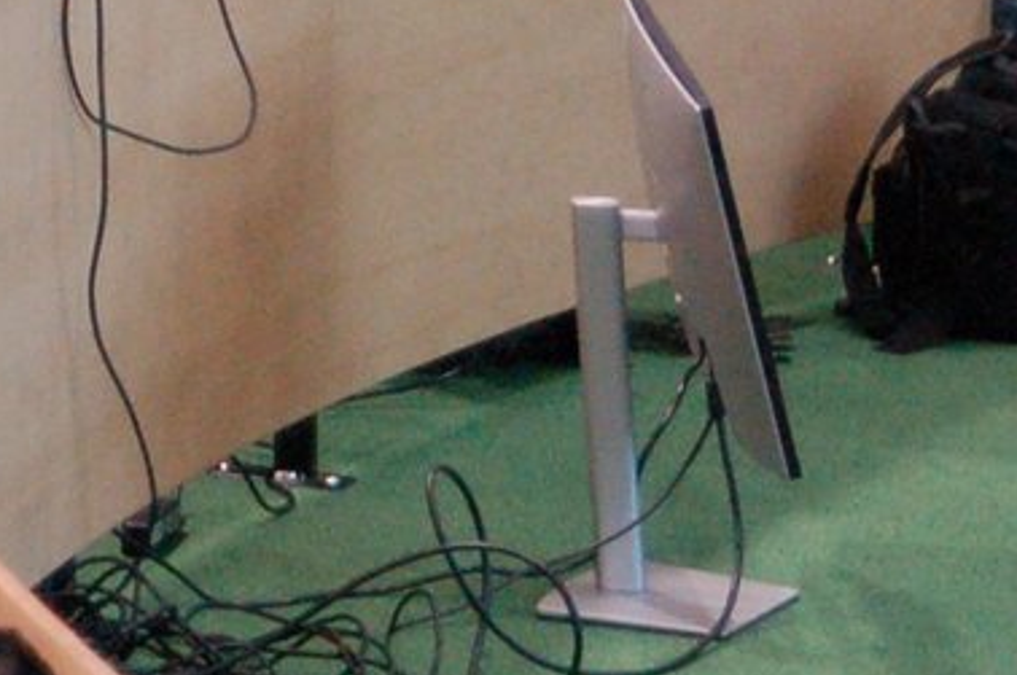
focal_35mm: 270
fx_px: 7618
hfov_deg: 7.2
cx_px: -1412
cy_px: -742
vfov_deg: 5.0
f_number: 3.2
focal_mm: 34
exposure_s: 1/125
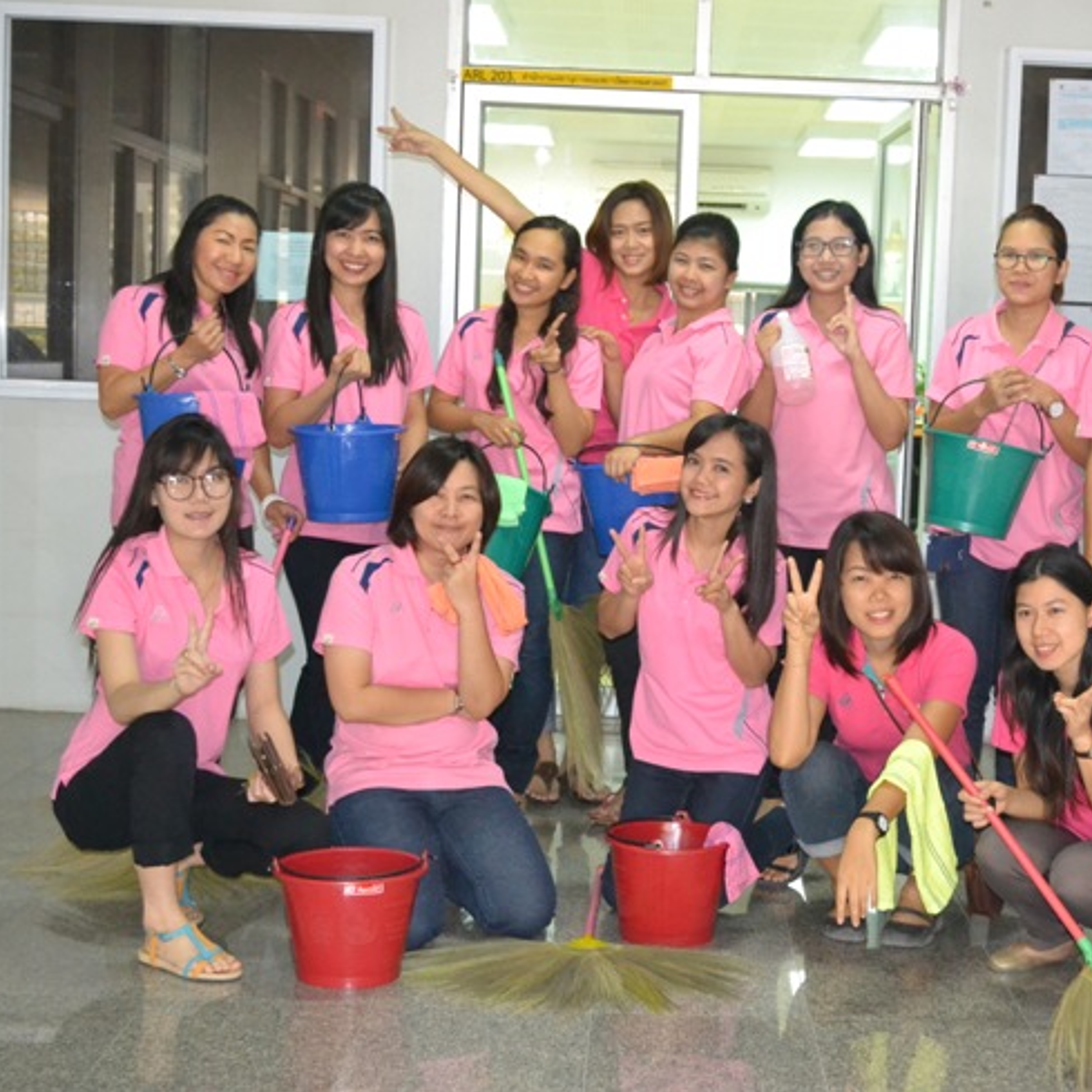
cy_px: 536
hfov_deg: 30.0
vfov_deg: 30.2
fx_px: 2022
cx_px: 739
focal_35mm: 57
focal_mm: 29
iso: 3200
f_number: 4.5
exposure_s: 1/60
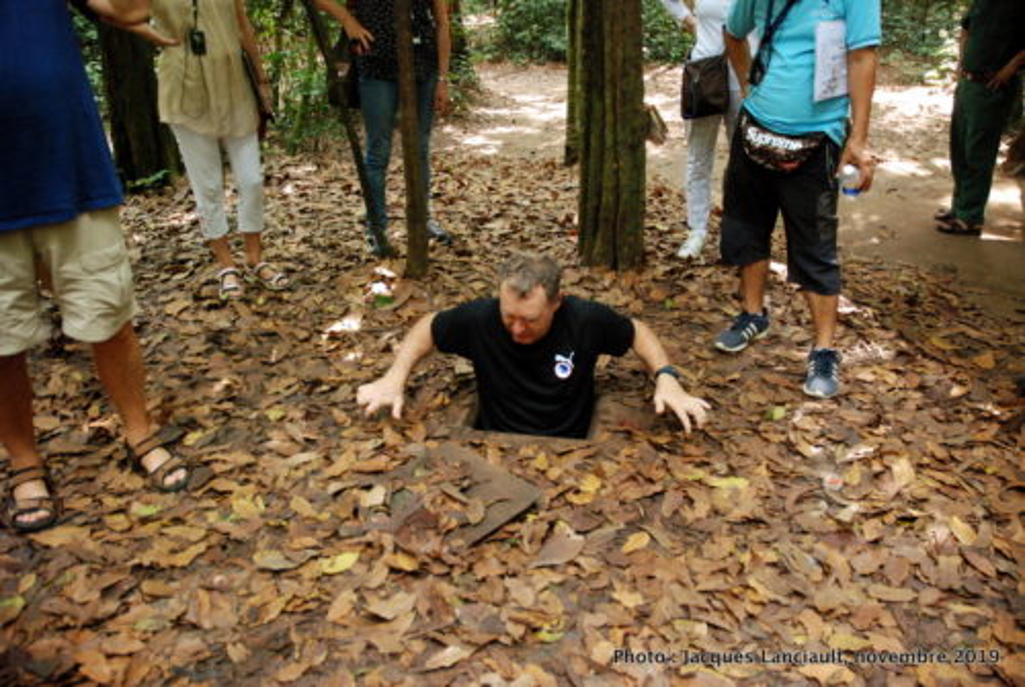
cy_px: 344
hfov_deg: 67.3
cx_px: 512
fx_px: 770
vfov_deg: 48.1
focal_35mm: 27
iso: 1600
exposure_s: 1/160
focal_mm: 18
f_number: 3.5
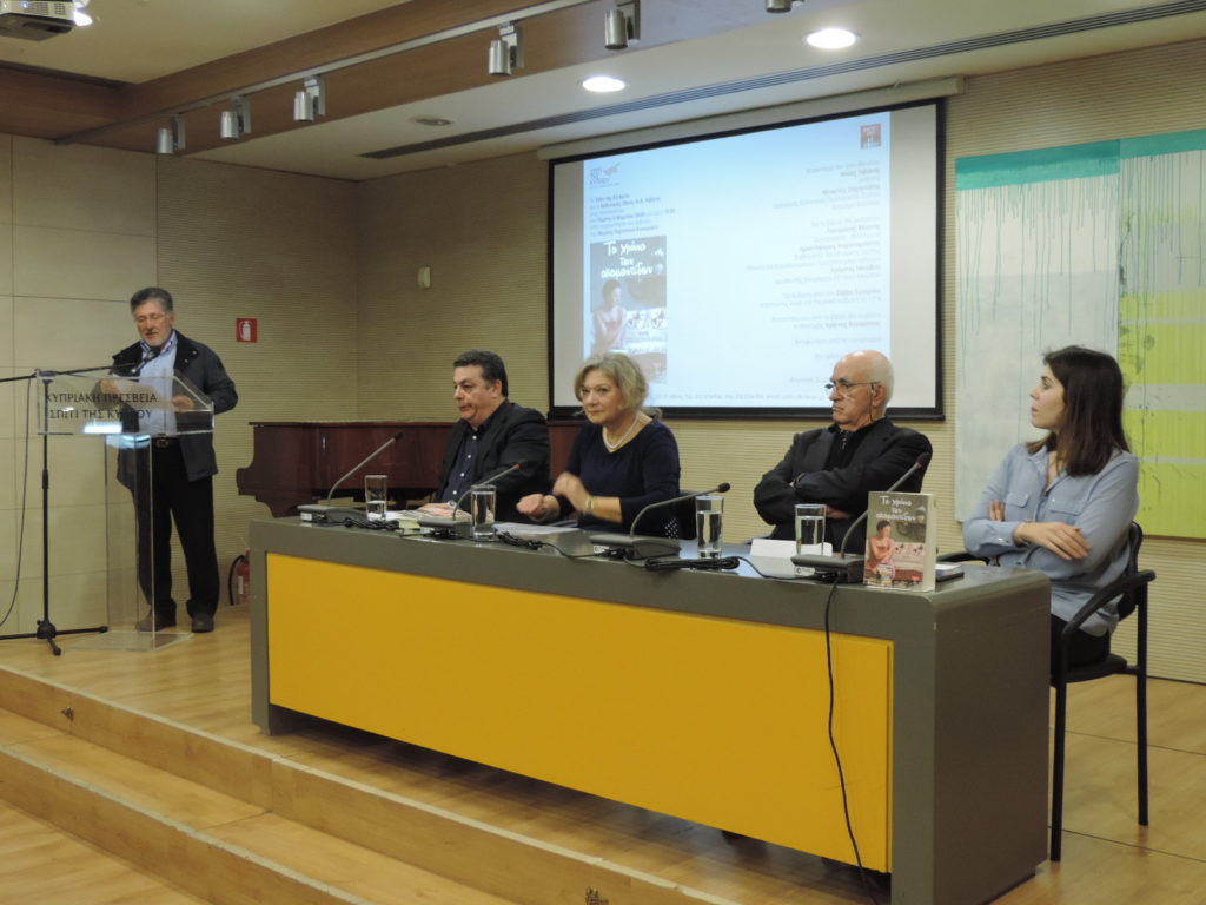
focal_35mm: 40
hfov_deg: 46.8
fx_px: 1394
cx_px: 603
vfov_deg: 36.0
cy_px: 452
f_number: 3.3
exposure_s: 1/30
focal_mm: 7.1
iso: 400
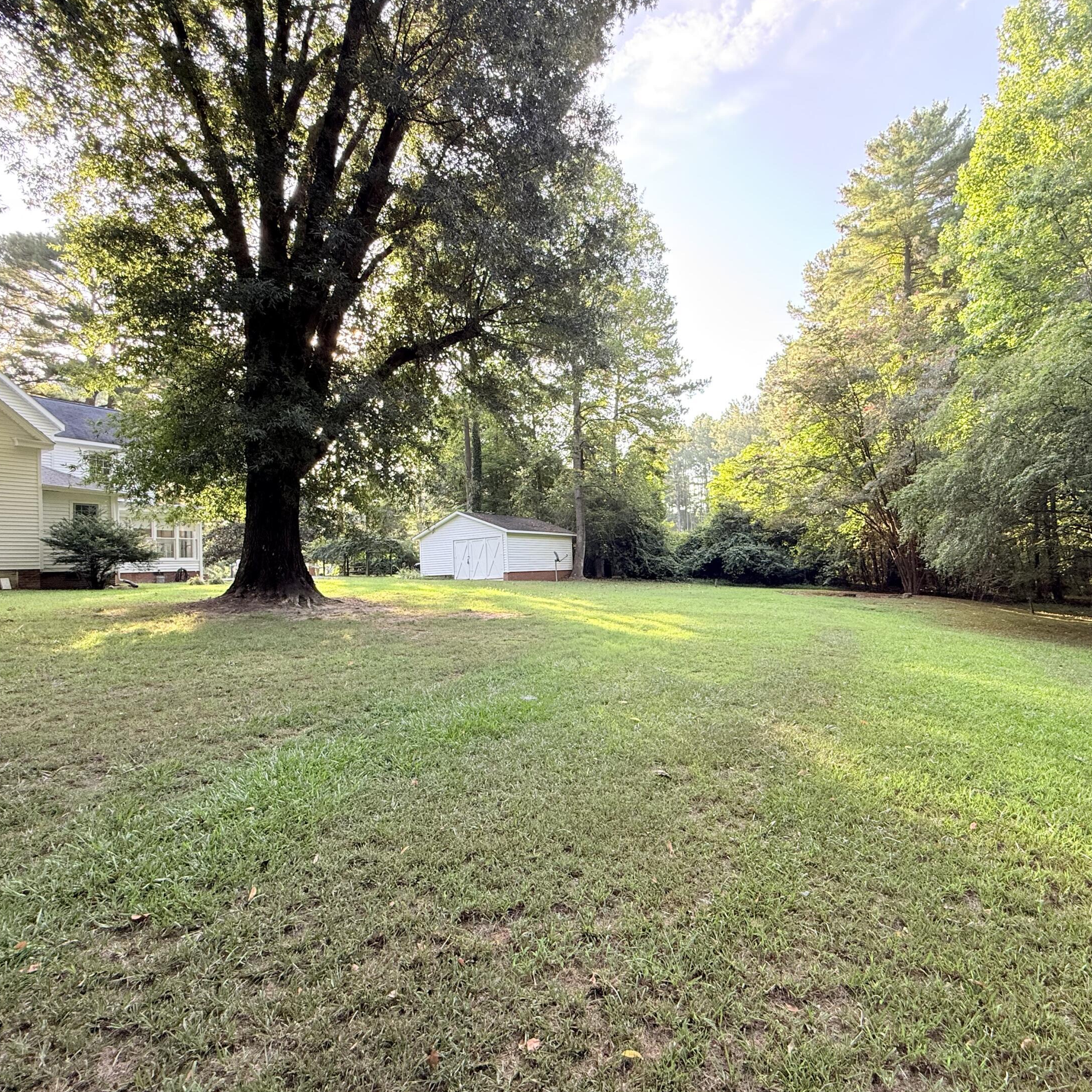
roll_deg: +2.8
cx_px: 591
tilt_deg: +3.3
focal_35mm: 17
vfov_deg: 84.0
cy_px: 550
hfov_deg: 83.8
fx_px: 607
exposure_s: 1/99
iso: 100
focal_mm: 2.22
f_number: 2.2
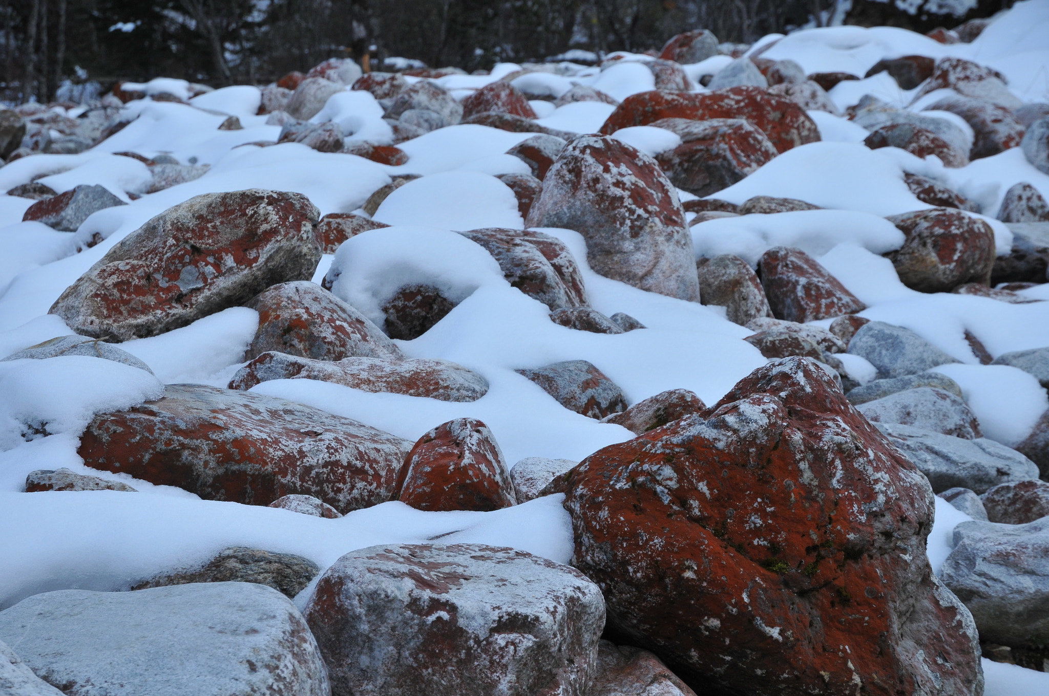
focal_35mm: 84
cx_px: 524
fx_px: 2445
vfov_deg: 16.2
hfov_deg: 24.2
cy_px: 348
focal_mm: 56
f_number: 8
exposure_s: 1/320
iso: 400
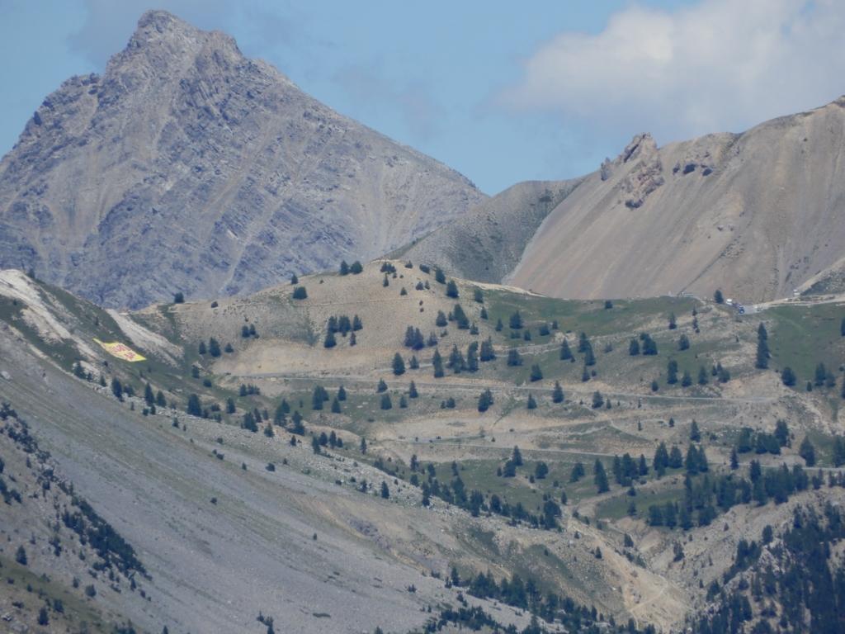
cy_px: 317
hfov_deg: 2.8
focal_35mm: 720
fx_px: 17576
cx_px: 422
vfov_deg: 2.1
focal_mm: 128
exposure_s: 1/400
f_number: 6.9
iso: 80
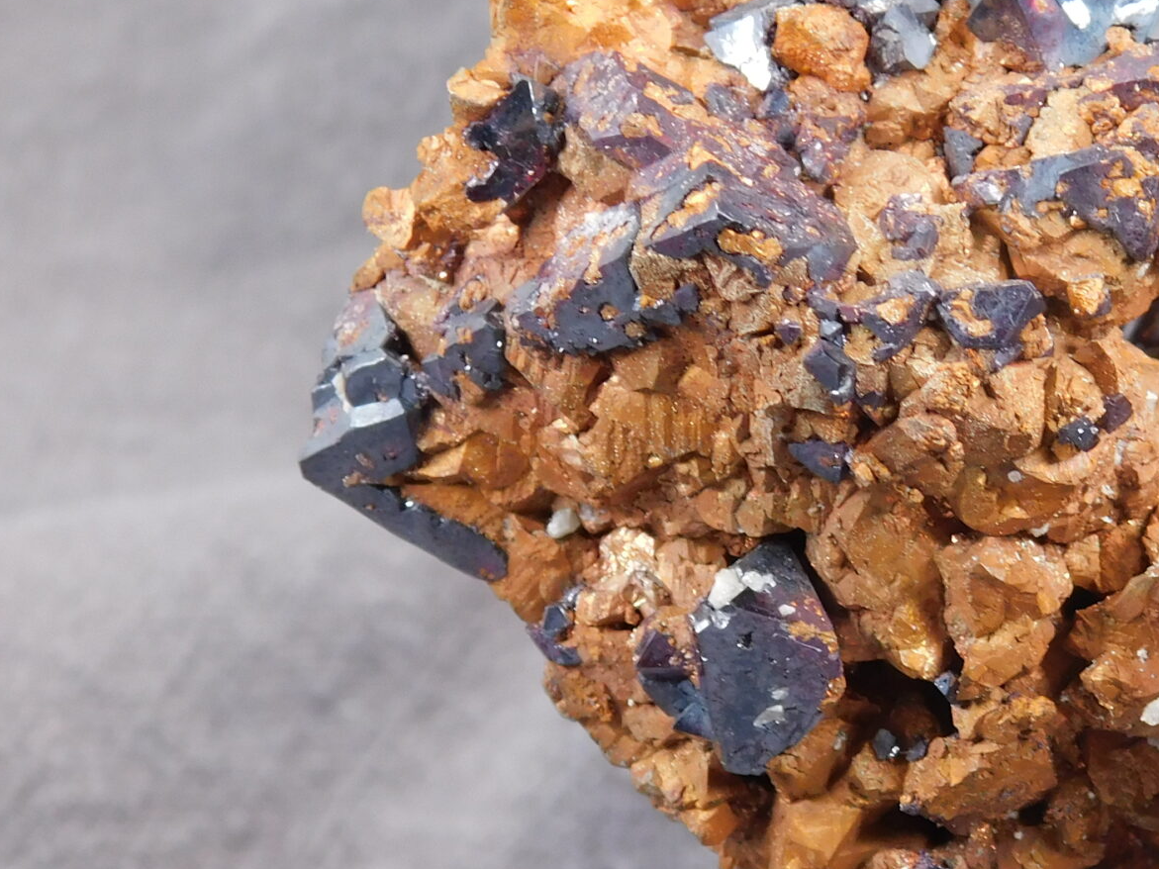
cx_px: 1209
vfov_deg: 11.4
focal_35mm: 129
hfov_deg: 15.0
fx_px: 4319
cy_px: 698
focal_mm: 10.4
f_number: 4
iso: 125
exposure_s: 1/60
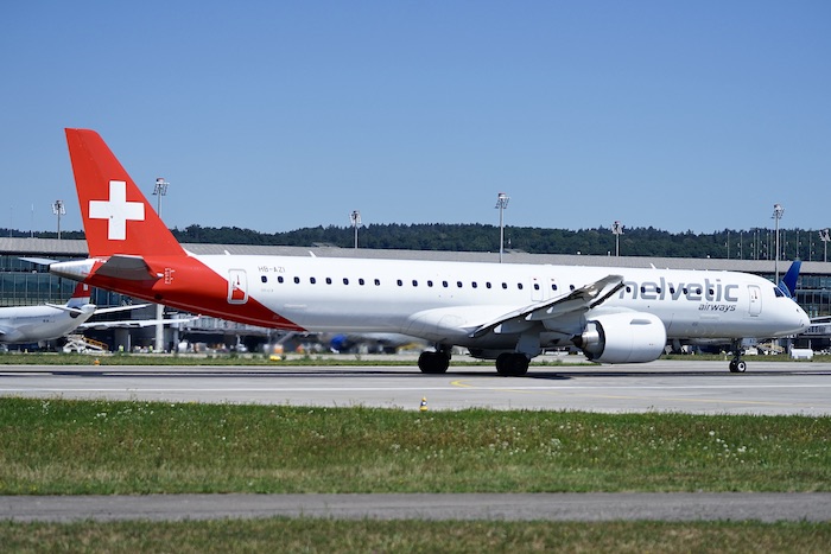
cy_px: 277
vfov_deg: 15.2
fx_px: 2078
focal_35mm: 90
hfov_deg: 22.6
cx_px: 416
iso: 125
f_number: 3.2
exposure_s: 1/3200
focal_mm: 90
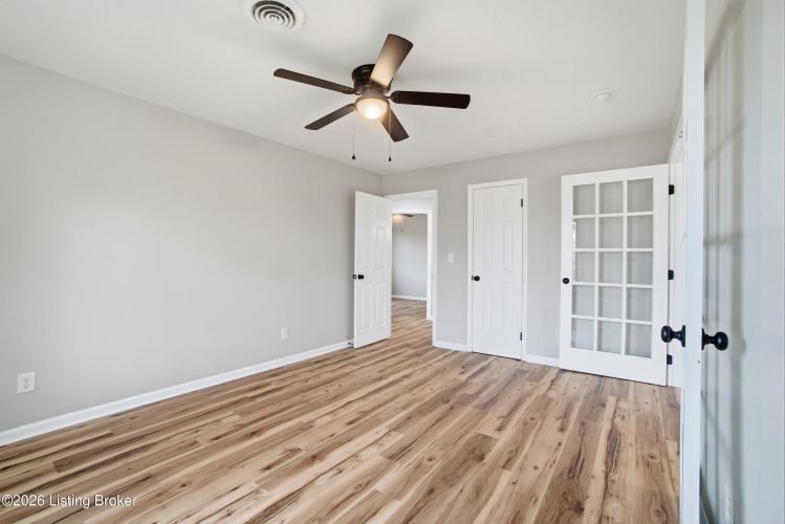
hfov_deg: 100.4
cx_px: 392
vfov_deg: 77.4
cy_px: 262
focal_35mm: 15
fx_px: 327
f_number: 11
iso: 400
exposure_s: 1/80
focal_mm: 10
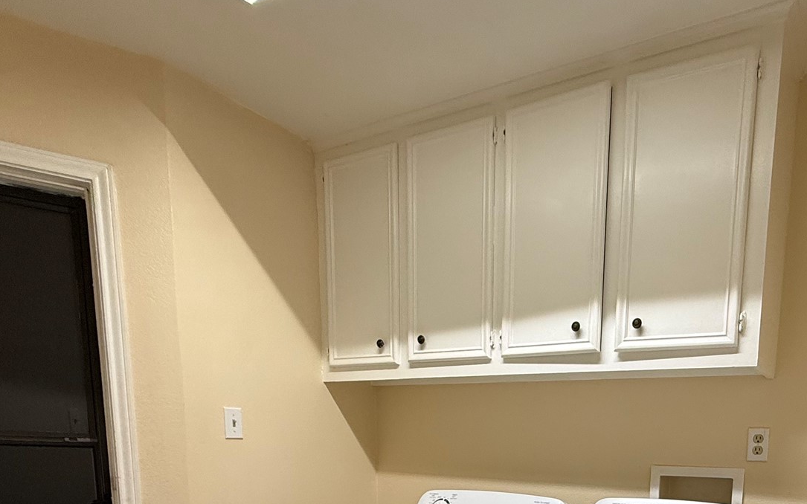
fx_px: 616
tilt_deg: -8.6
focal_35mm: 28
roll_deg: -1.7
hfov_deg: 63.8
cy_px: 544
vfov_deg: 37.7
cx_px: 570
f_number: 2.2
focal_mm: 2.22
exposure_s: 1/120
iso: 200
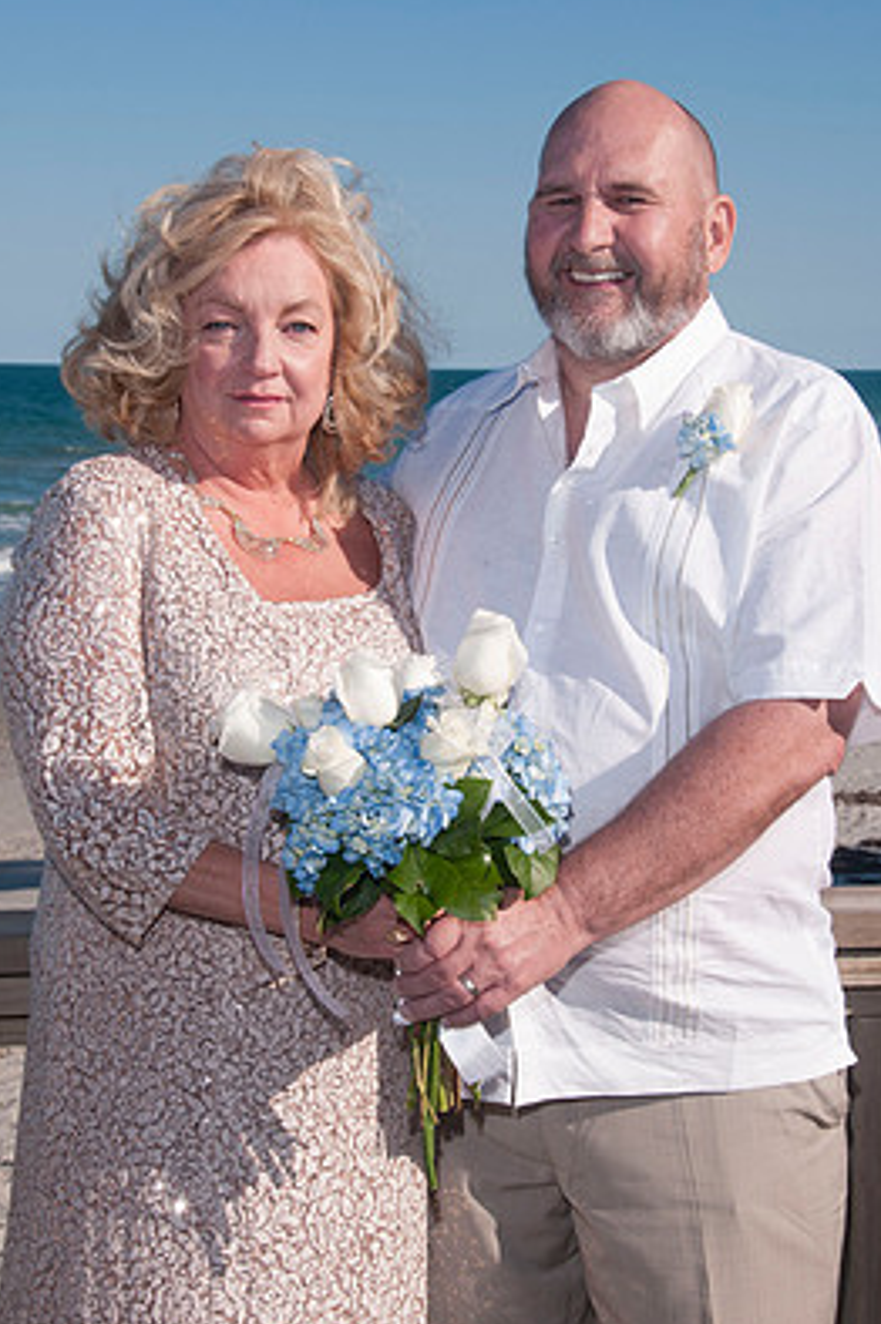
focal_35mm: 72
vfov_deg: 28.1
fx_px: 2647
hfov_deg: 18.9
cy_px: 622
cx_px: 449
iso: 100
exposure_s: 1/250
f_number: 13
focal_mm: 42
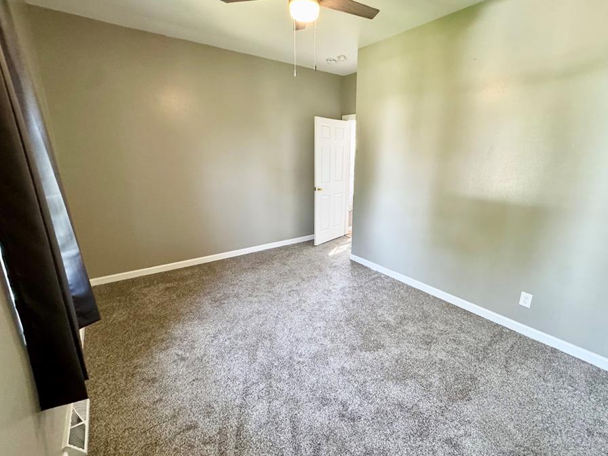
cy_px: 223
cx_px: 326
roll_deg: +0.0
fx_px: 281
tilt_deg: -13.5
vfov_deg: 78.1
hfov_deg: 94.3
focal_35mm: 16
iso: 320
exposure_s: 1/74
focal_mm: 2.22
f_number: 2.2
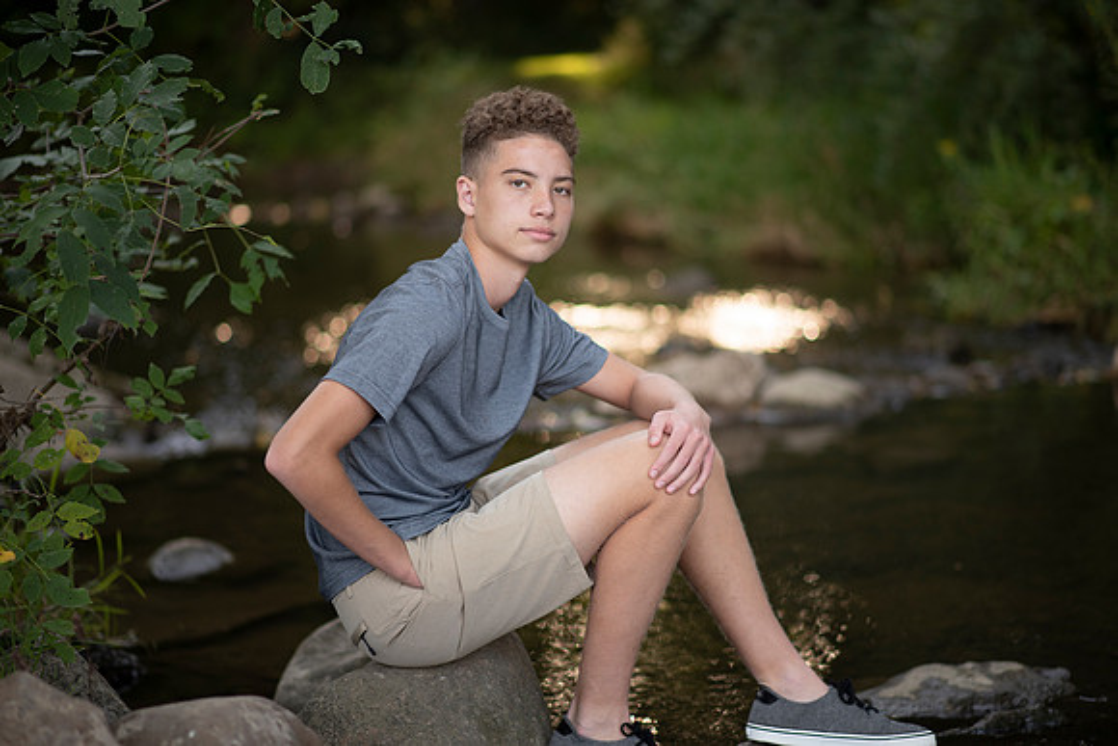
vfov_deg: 16.1
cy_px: 373
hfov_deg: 23.9
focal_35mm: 85
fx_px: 2640
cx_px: 559
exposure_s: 1/320
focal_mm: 85
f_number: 1.8
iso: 125
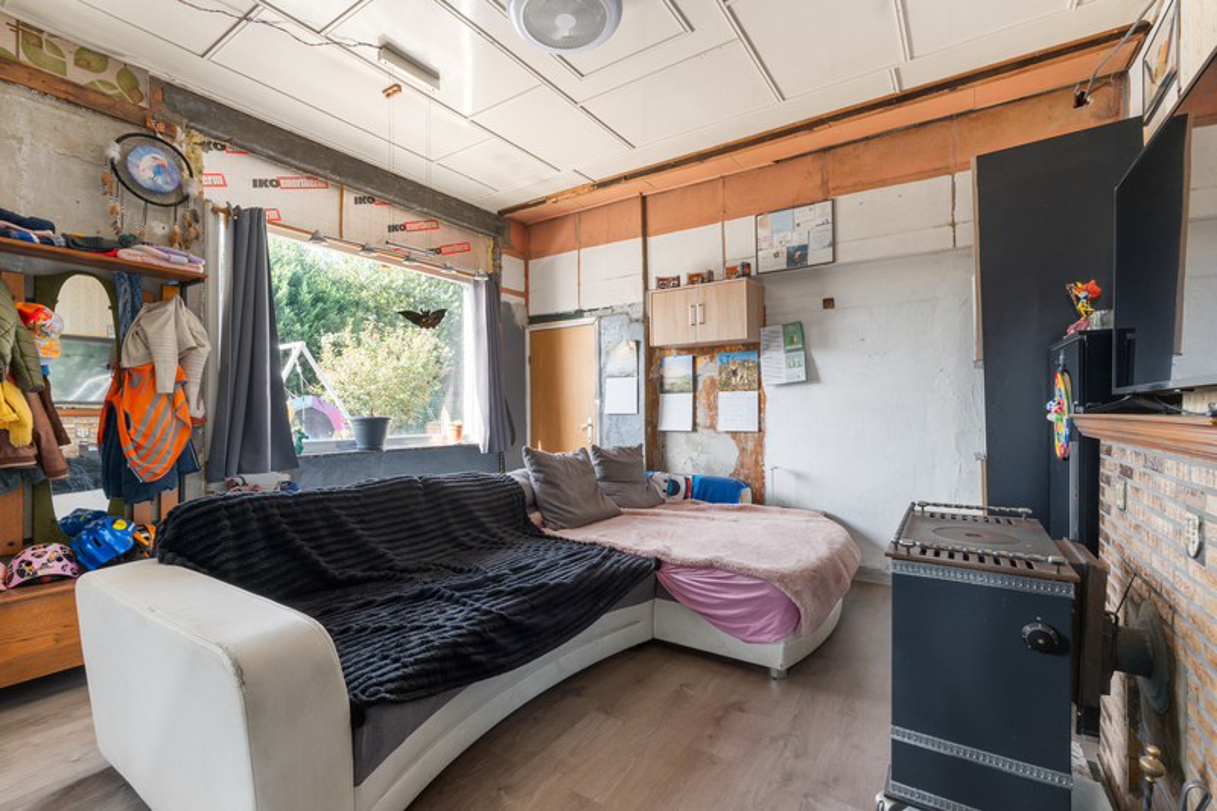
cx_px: 608
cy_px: 406
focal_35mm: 16
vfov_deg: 73.7
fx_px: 541
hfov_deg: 96.7
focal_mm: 16
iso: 320
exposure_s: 1/1.67
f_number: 11
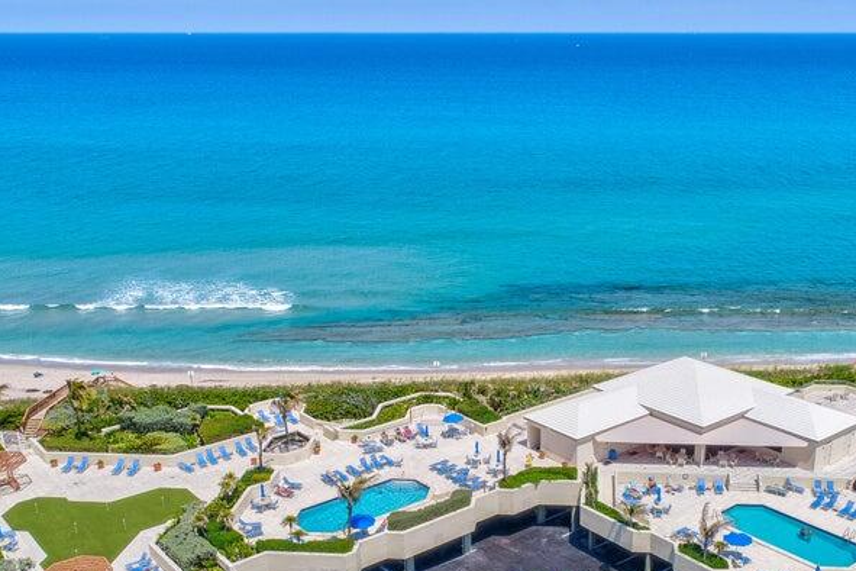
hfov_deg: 49.1
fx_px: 927
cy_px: 406
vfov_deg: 33.7
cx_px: 532
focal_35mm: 39
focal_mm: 8.8
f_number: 8
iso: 100
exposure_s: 1/400
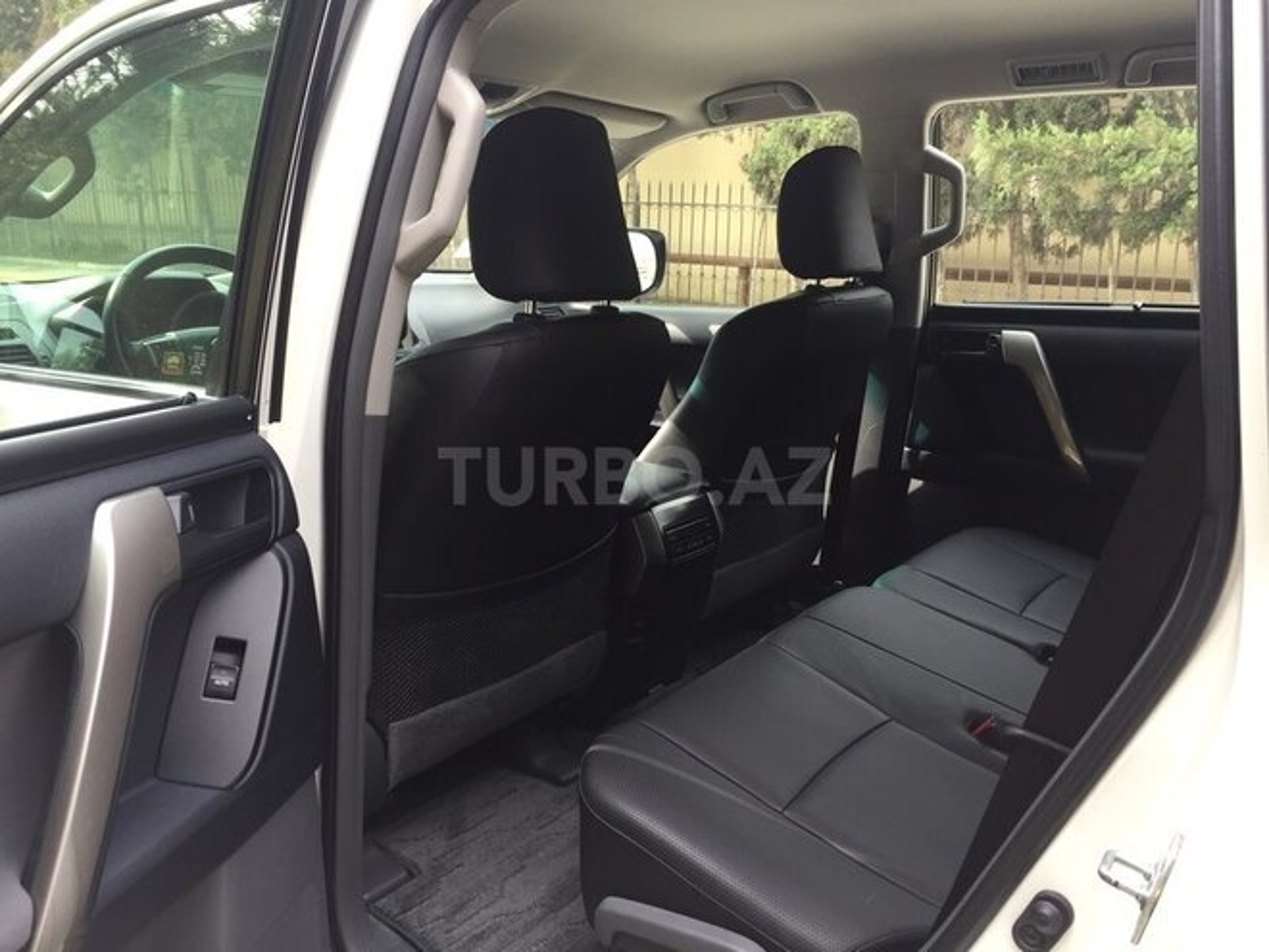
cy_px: 476
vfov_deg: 48.2
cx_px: 634
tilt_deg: -15.1
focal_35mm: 29
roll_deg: -1.1
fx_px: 1063
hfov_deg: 61.7
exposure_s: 1/100
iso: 32
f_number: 2.2
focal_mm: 4.15
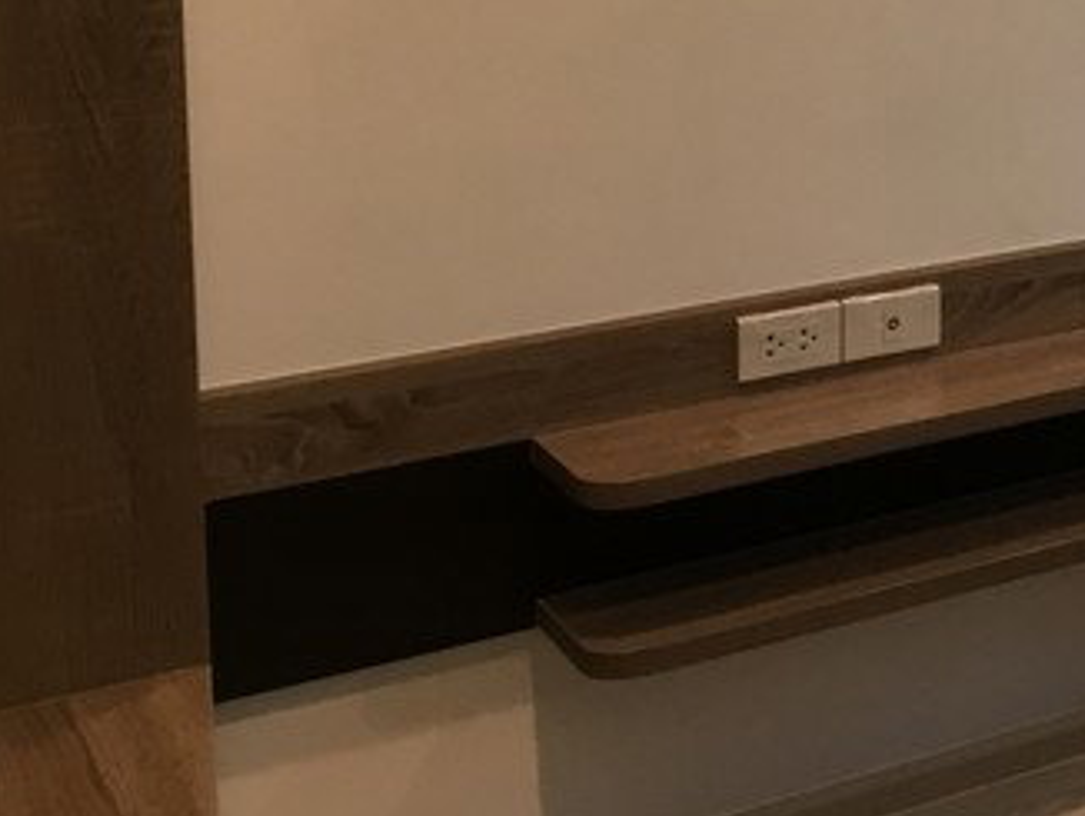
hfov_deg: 23.9
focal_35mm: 76
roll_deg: +0.8
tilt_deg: -6.0
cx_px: 1205
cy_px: -130
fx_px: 2384
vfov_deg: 18.5
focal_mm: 3.3
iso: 80
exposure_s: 1/33
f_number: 2.4
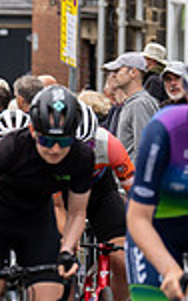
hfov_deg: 3.0
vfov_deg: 4.9
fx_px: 3519
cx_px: -324
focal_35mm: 428
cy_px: 81
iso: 500
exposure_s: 1/500
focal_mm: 109
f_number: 3.5
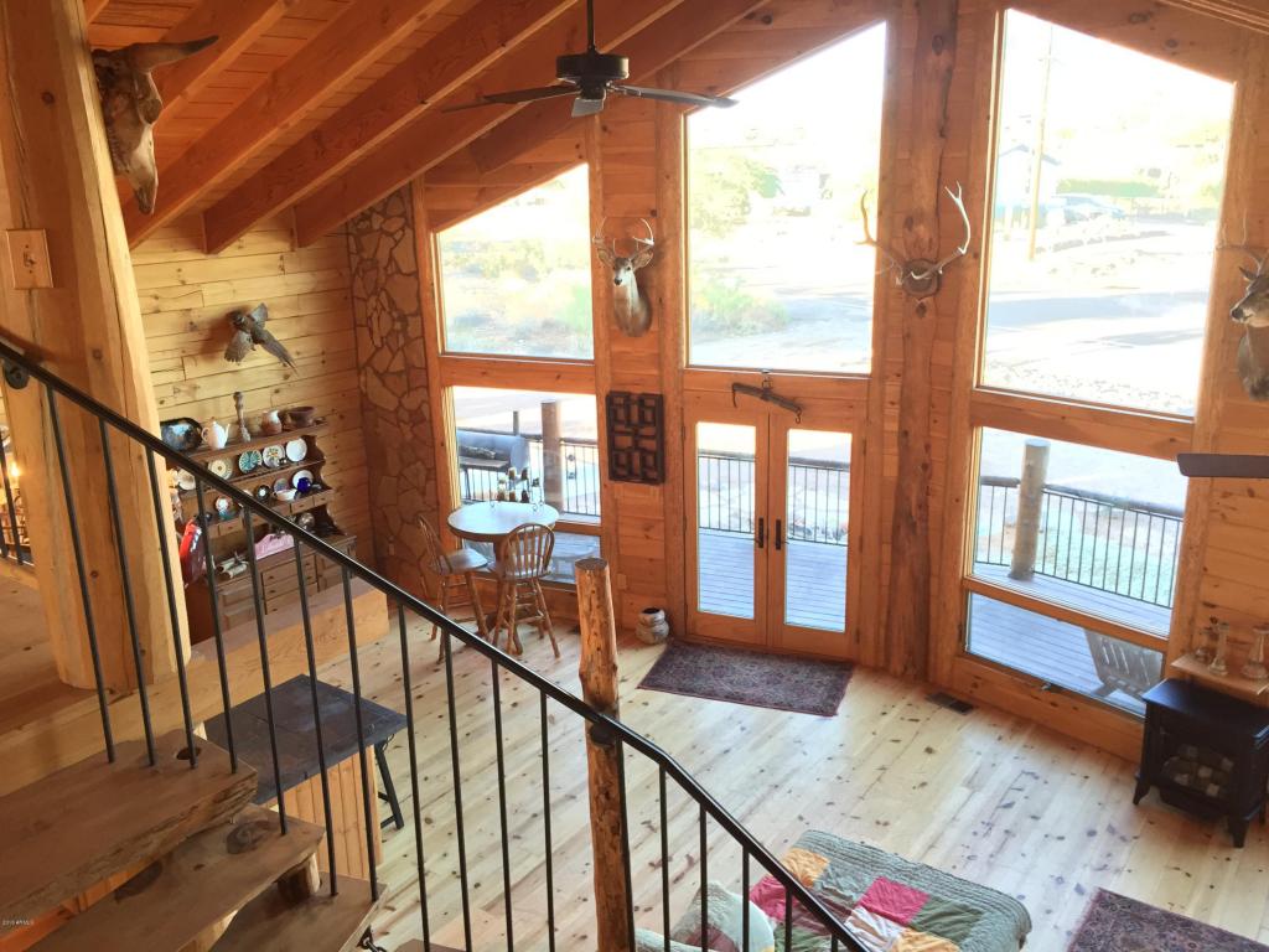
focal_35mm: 29
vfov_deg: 48.2
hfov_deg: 61.7
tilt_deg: -16.6
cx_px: 634
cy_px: 476
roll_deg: +0.3
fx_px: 1063
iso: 160
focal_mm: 4.15
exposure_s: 1/30
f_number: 2.2
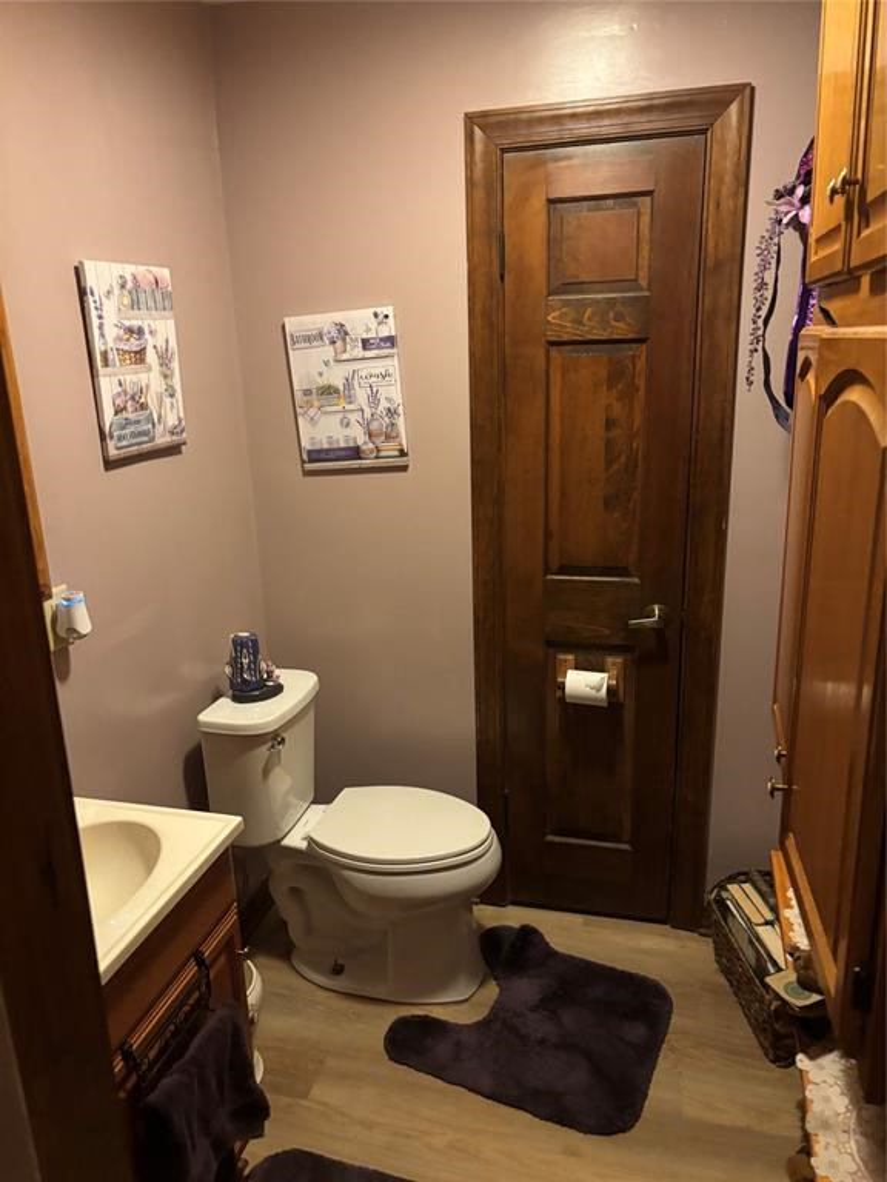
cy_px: 591
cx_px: 444
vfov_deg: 67.3
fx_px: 888
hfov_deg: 53.1
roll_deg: +0.9
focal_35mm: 26
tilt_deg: -16.1
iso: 640
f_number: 1.6
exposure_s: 1/30
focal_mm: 5.96
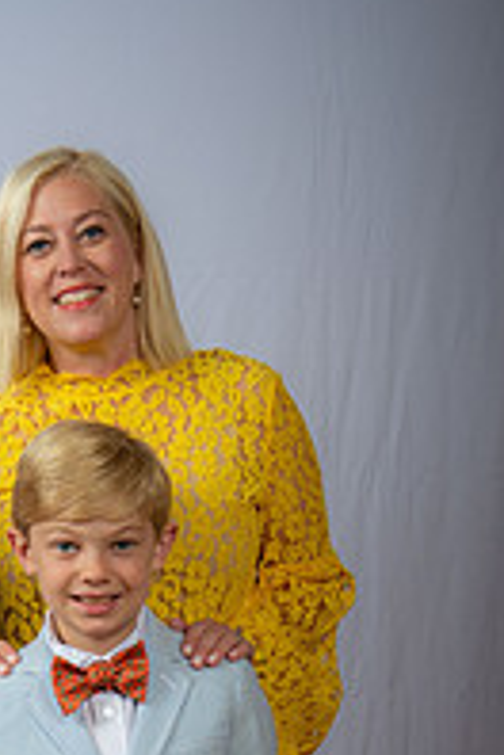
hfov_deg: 12.4
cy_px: 770
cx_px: -44
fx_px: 2289
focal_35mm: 109
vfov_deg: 18.2
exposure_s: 1/200
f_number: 6.3
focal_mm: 48
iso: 250
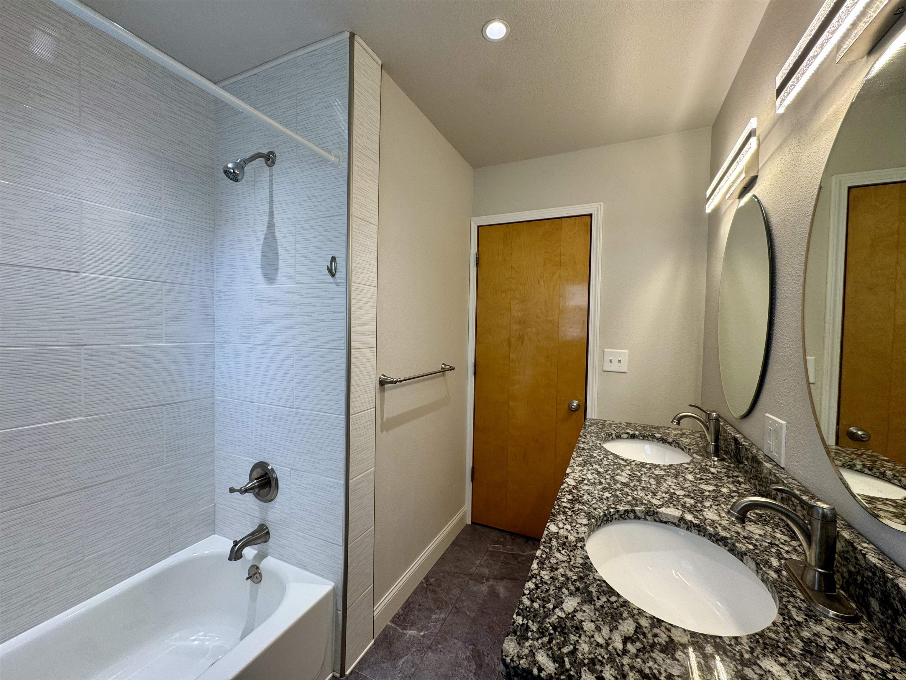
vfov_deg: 85.7
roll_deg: -1.3
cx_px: 453
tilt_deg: -1.5
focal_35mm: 14
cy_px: 340
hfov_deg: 102.1
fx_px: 366
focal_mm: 2.22
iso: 80
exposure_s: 1/120
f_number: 2.2
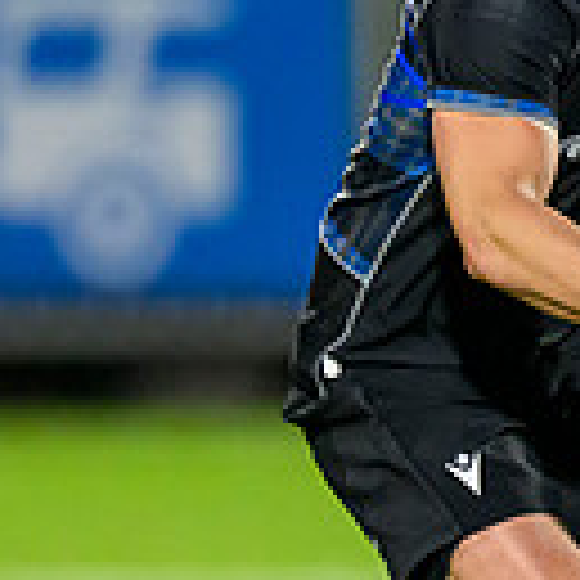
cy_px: 144
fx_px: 55106
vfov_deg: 0.6
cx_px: 654
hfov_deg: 0.6
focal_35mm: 2907
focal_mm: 560
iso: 5000
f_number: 4
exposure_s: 1/1250
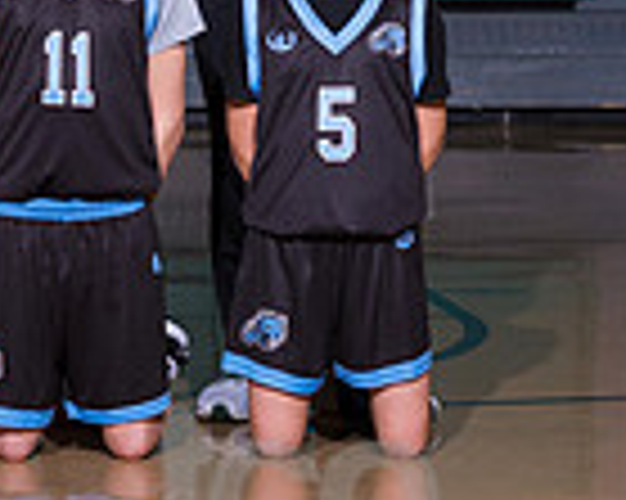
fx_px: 5351
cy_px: -120
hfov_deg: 6.6
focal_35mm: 289
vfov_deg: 5.3
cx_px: -361
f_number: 7.1
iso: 320
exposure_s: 1/250
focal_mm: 56
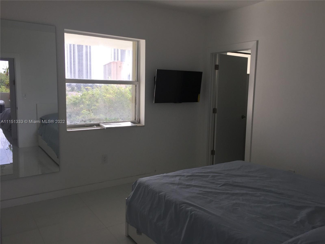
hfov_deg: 61.7
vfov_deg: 48.2
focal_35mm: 29
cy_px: 122
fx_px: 272
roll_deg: -2.1
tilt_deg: -5.5
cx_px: 162
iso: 32
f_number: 2.2
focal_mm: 4.15
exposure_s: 1/366
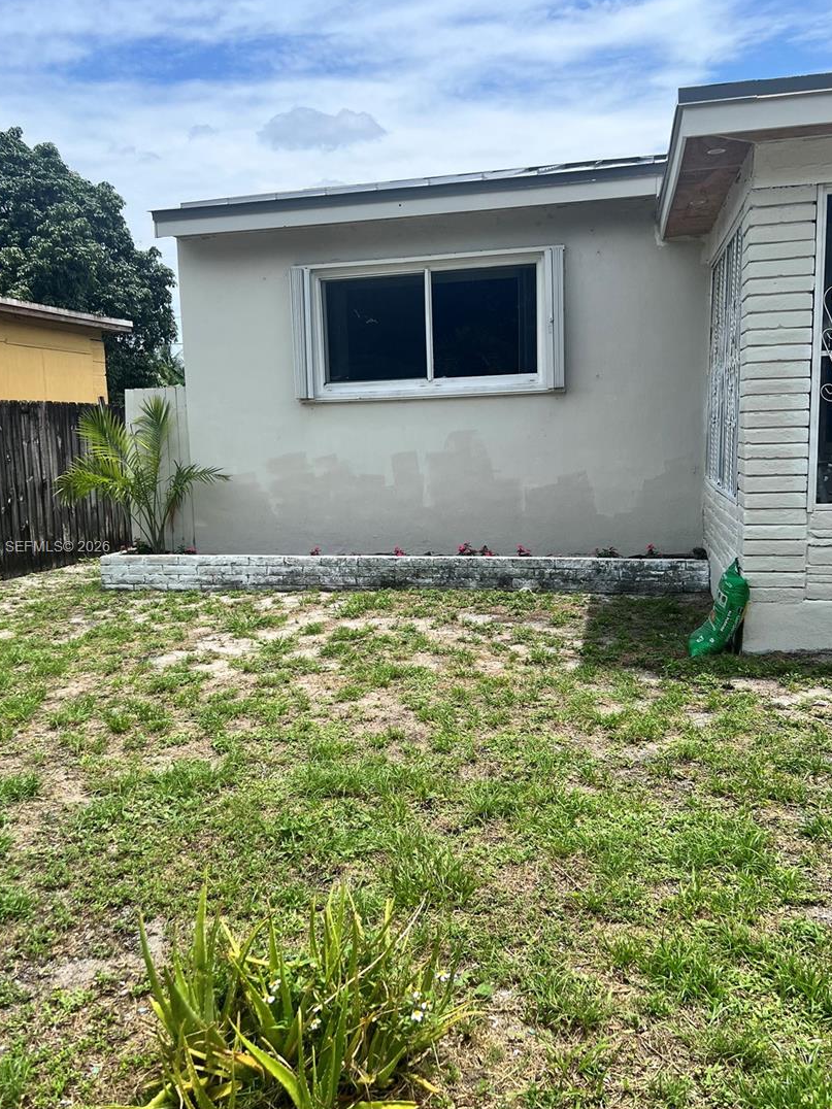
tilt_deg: -7.2
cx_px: 384
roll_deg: +0.8
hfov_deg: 48.2
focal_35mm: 29
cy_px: 548
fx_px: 929
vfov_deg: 61.7
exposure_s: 1/4115
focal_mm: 5.7
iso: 50
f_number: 1.5
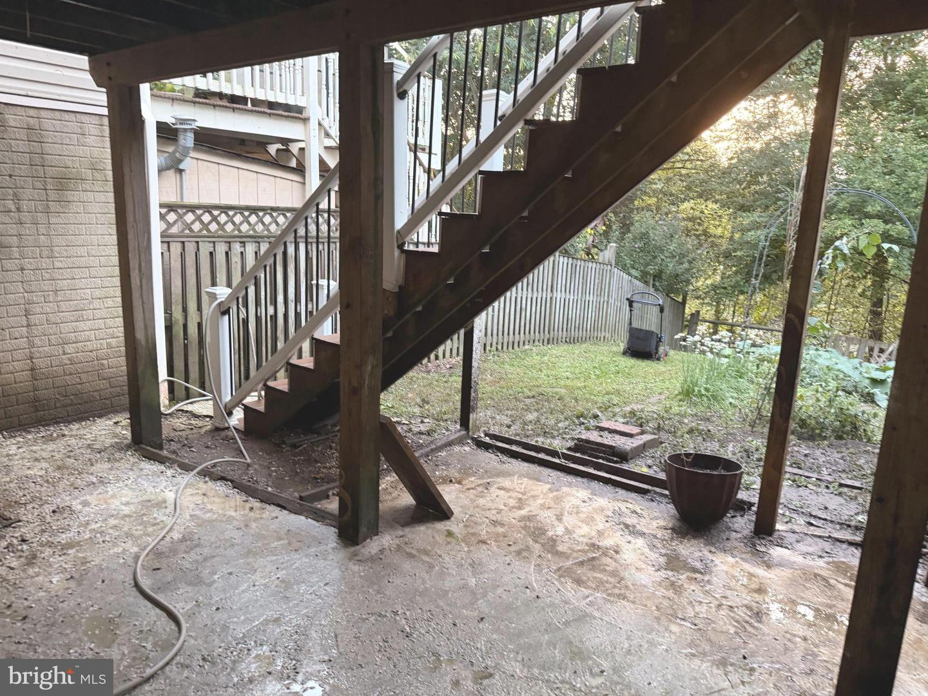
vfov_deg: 56.8
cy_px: 348
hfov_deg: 71.6
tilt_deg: -11.4
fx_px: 643
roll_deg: -2.6
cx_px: 464
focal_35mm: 24
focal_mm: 6.76
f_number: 1.78
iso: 500
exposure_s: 1/60
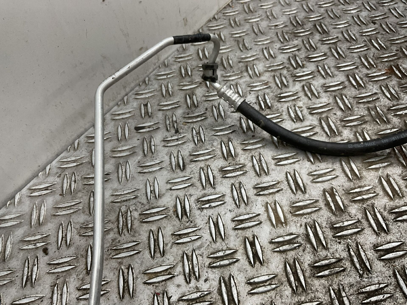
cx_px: 204
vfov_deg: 48.2
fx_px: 341
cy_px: 152
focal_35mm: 29
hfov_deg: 61.7
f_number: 1.8
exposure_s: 1/100
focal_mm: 3
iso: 50
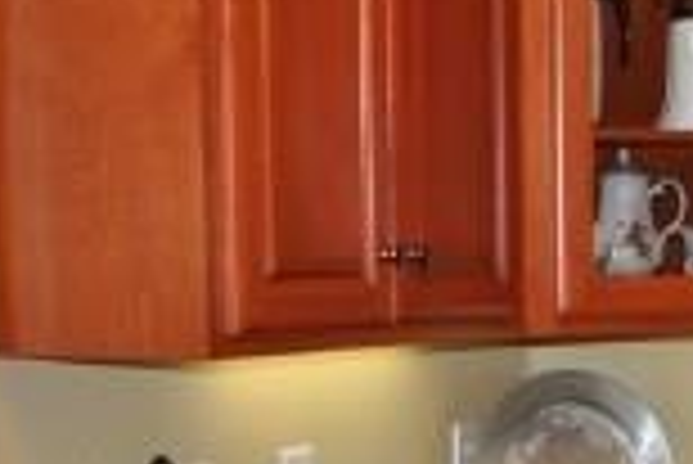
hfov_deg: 17.6
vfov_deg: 12.0
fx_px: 2158
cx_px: 756
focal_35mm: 112
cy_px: 572
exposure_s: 1/60
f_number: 3.5
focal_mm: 18
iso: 200
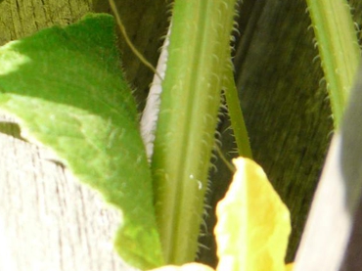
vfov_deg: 1.3
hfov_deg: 1.7
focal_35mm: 1136
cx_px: -124
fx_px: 11872
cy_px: 91
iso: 200
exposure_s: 1/250
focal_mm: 67.4
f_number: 4
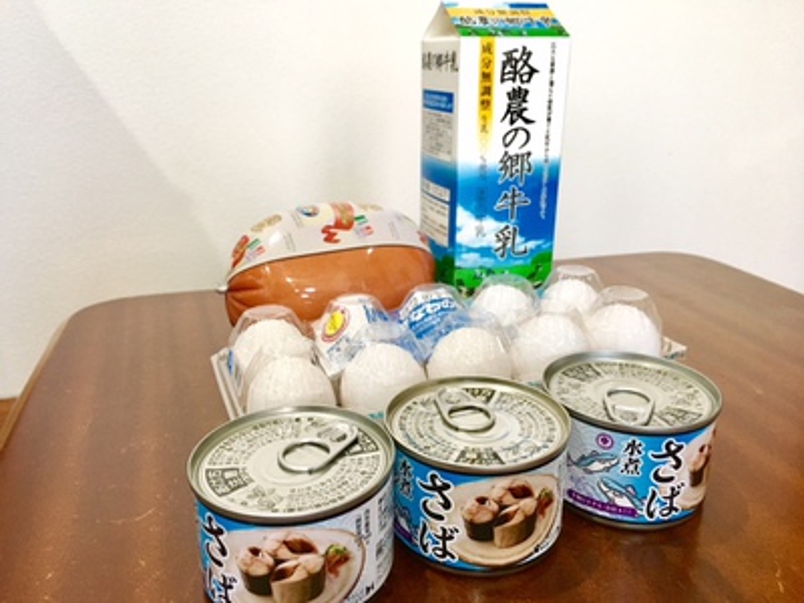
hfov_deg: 61.7
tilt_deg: -19.7
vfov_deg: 48.2
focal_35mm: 29
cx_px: 402
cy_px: 302
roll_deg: +0.0
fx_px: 674
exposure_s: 1/17
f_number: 2.2
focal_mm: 4.15
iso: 200
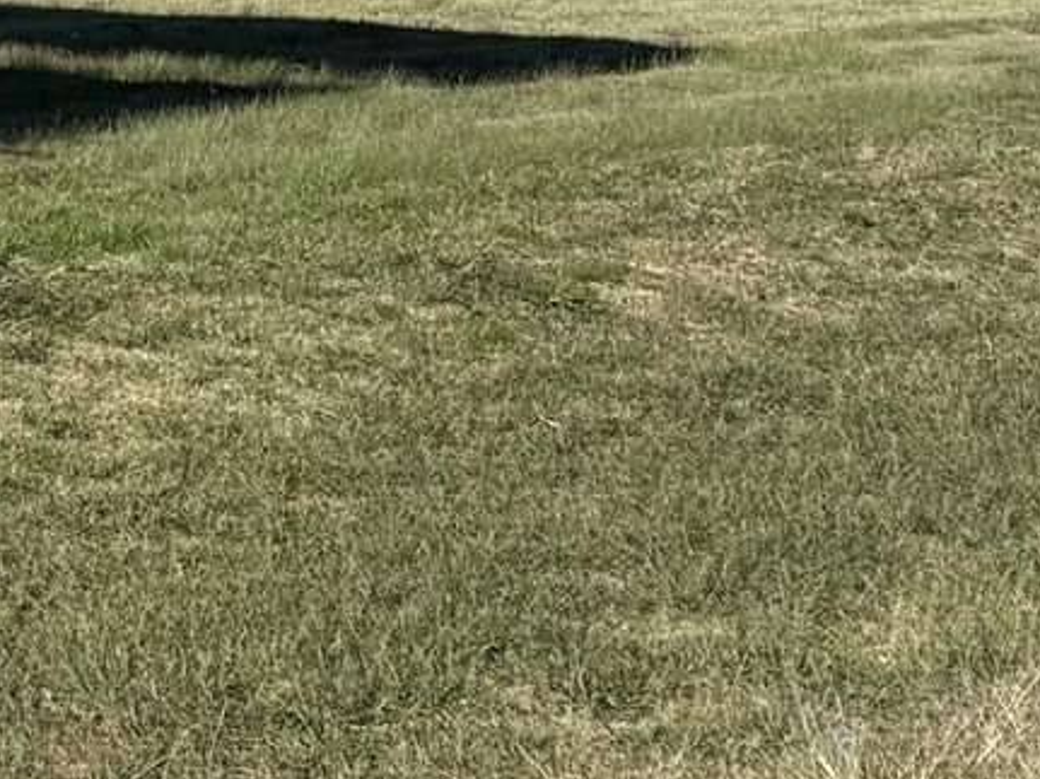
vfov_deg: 11.7
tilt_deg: +8.4
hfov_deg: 14.3
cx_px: -1069
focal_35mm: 114
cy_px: -740
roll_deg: +0.5
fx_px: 3424
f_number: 1.78
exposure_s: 1/5319
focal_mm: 6.76
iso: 80
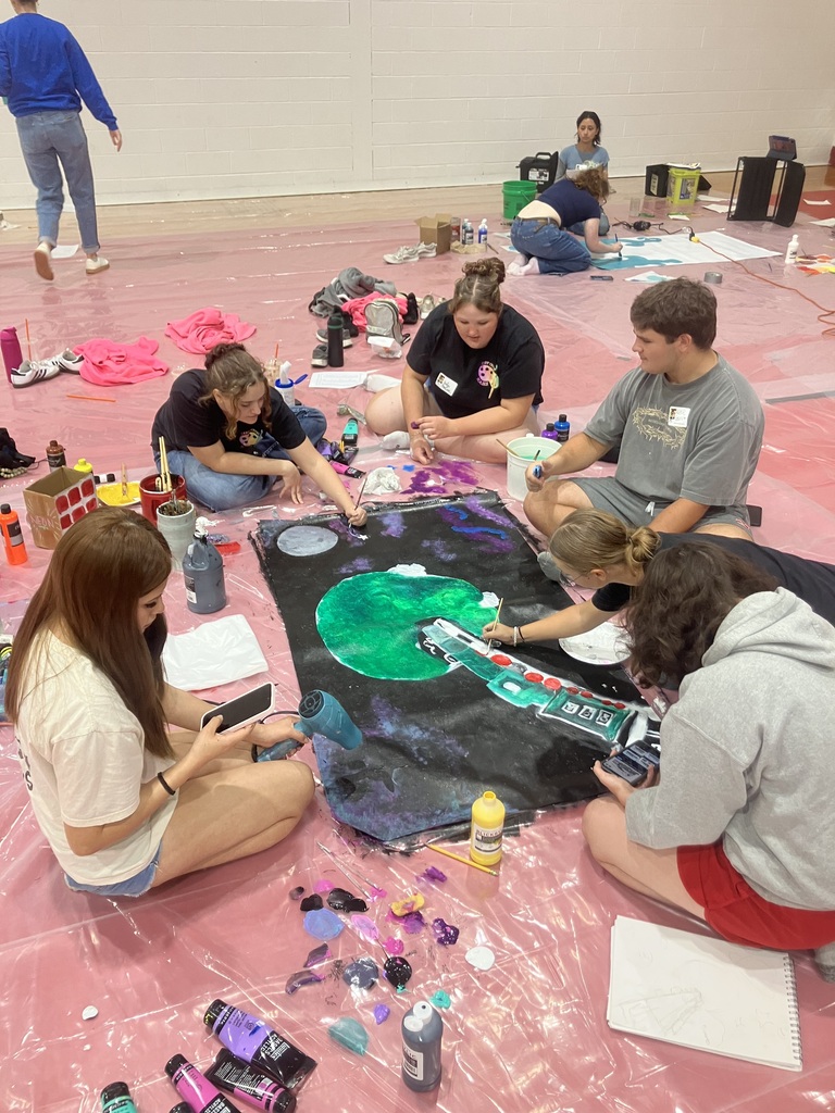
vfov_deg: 63.4
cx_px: 418
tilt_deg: -30.1
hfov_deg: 49.7
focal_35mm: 28
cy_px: 556
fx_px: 901
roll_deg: -2.1
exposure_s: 1/72
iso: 80
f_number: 1.8
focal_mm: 3.99
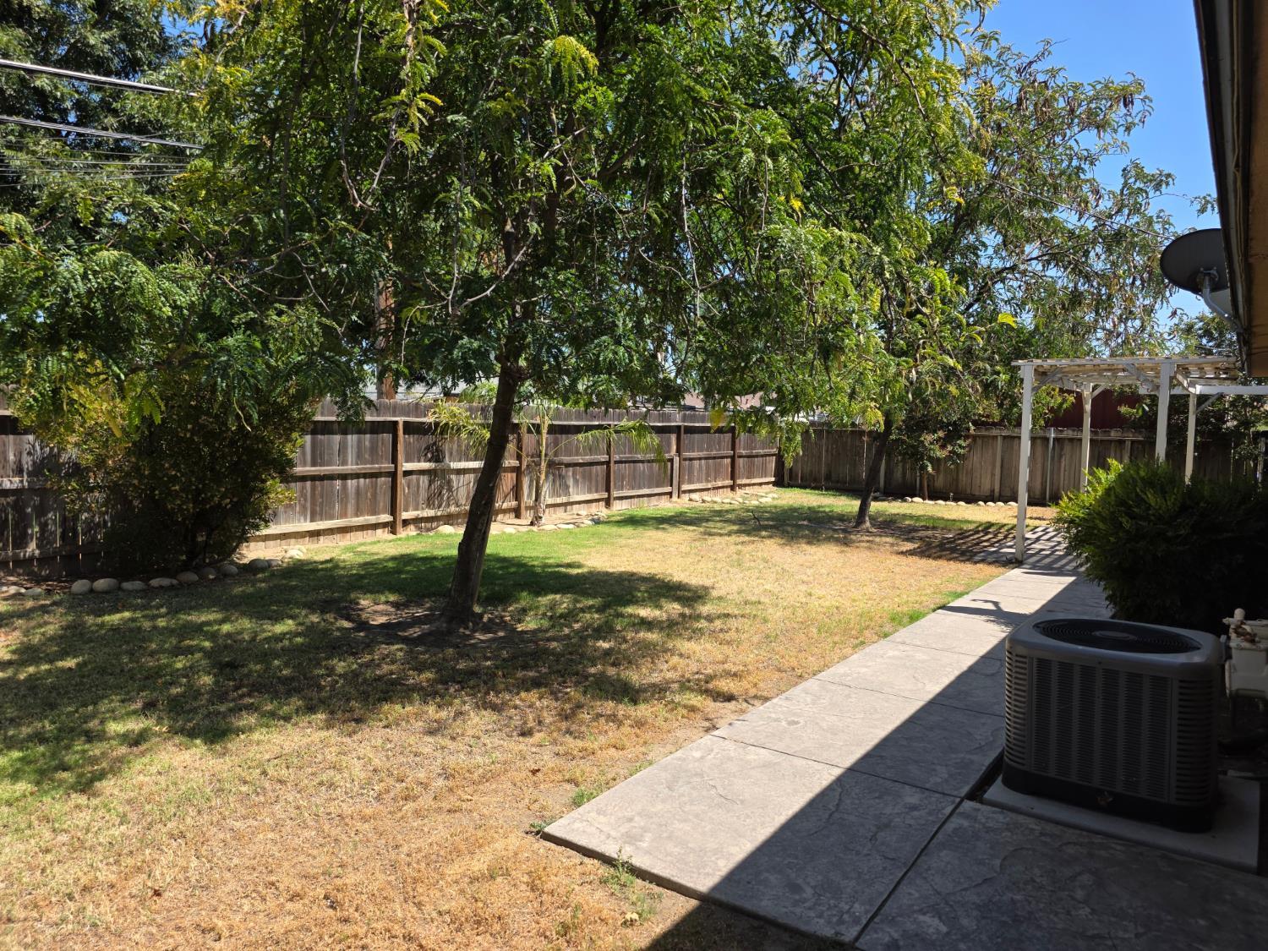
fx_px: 843
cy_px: 476
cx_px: 634
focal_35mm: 23
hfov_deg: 73.9
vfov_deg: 58.9
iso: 80
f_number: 1.7
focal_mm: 6.3
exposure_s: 1/2866
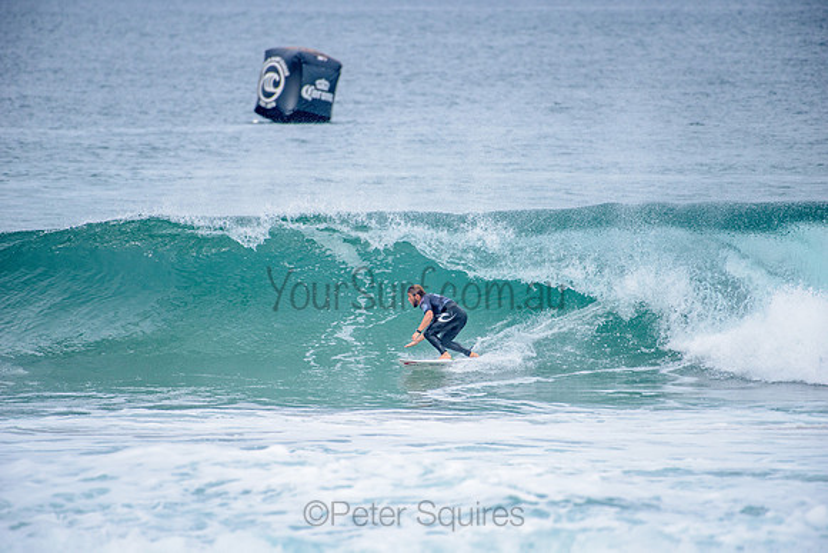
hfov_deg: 4.1
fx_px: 11502
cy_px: 276
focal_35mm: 500
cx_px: 414
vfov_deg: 2.8
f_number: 5.6
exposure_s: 1/2000
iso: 360
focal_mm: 500
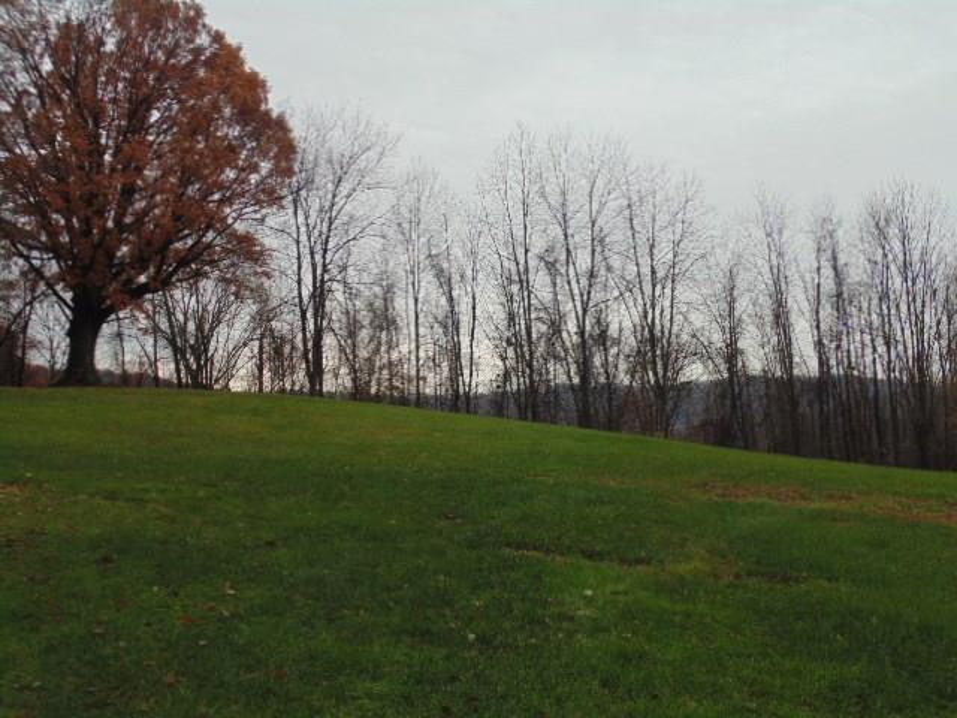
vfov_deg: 35.1
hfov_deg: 45.8
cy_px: 359
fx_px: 1133
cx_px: 478
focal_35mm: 41
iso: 80
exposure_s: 1/100
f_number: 3.6
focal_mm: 7.4
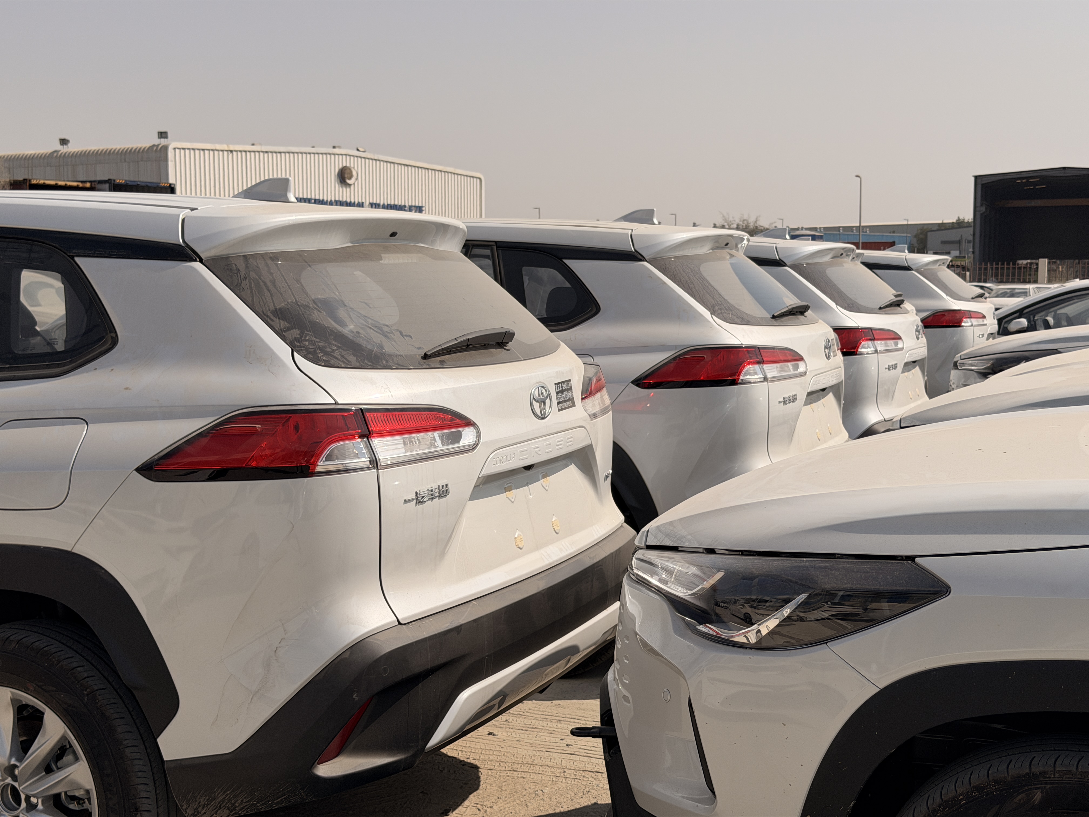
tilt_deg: -4.4
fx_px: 1510
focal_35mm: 48
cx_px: 544
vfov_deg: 30.3
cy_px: 408
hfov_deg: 39.7
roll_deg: -0.9
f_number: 1.78
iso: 64
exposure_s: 1/11364
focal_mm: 6.76
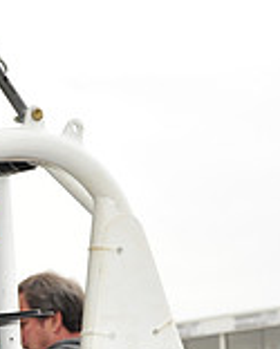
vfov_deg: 10.9
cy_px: 378
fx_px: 1801
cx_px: -226
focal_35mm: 174
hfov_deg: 8.5
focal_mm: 50
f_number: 8
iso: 500
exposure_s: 1/60
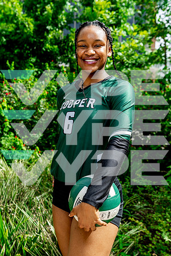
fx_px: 385
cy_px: 128
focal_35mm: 54
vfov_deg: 36.9
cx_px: 86
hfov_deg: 25.1
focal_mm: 54
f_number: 5.6
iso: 100
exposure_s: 1/200
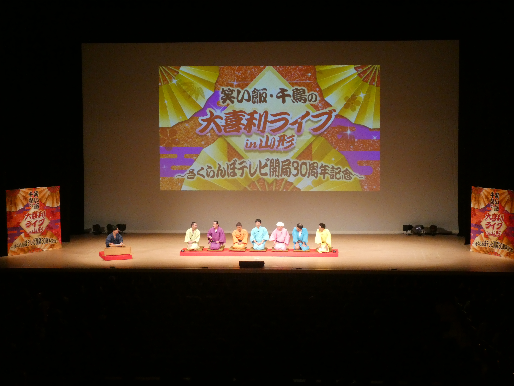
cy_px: 193
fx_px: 965
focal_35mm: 65
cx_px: 257
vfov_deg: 22.6
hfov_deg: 29.8
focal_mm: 11.7
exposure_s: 1/80
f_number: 4.4
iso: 800
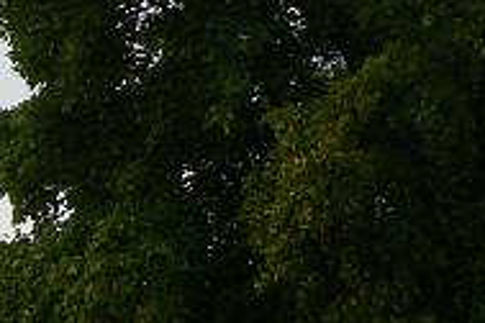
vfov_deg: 5.3
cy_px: 315
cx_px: -246
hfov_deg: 7.8
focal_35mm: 260
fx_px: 3503
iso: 80
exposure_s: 1/160
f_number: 4
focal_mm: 9.9
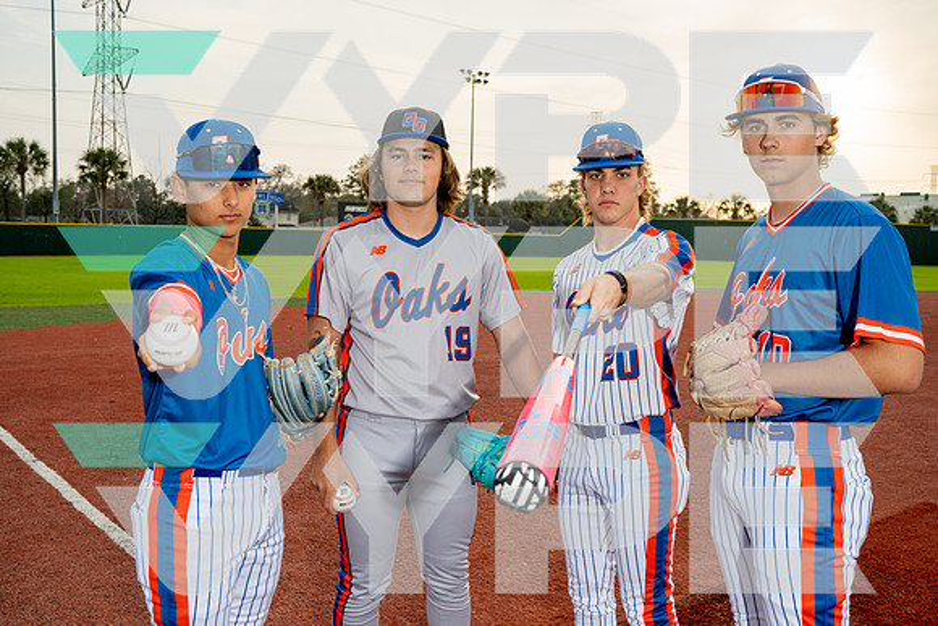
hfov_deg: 54.4
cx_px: 469
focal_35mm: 35
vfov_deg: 37.9
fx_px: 912
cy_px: 313
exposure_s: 1/250
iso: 250
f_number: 5.6
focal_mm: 35
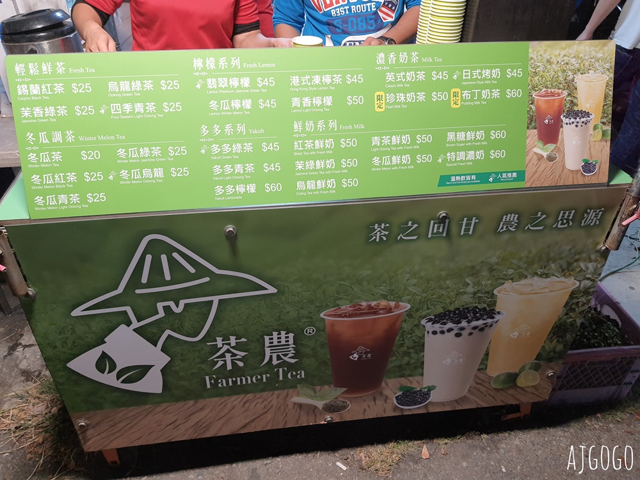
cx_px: 320
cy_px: 240
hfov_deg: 67.3
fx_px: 481
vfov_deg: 53.1
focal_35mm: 26
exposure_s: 1/120
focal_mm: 4.32
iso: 80
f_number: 1.7
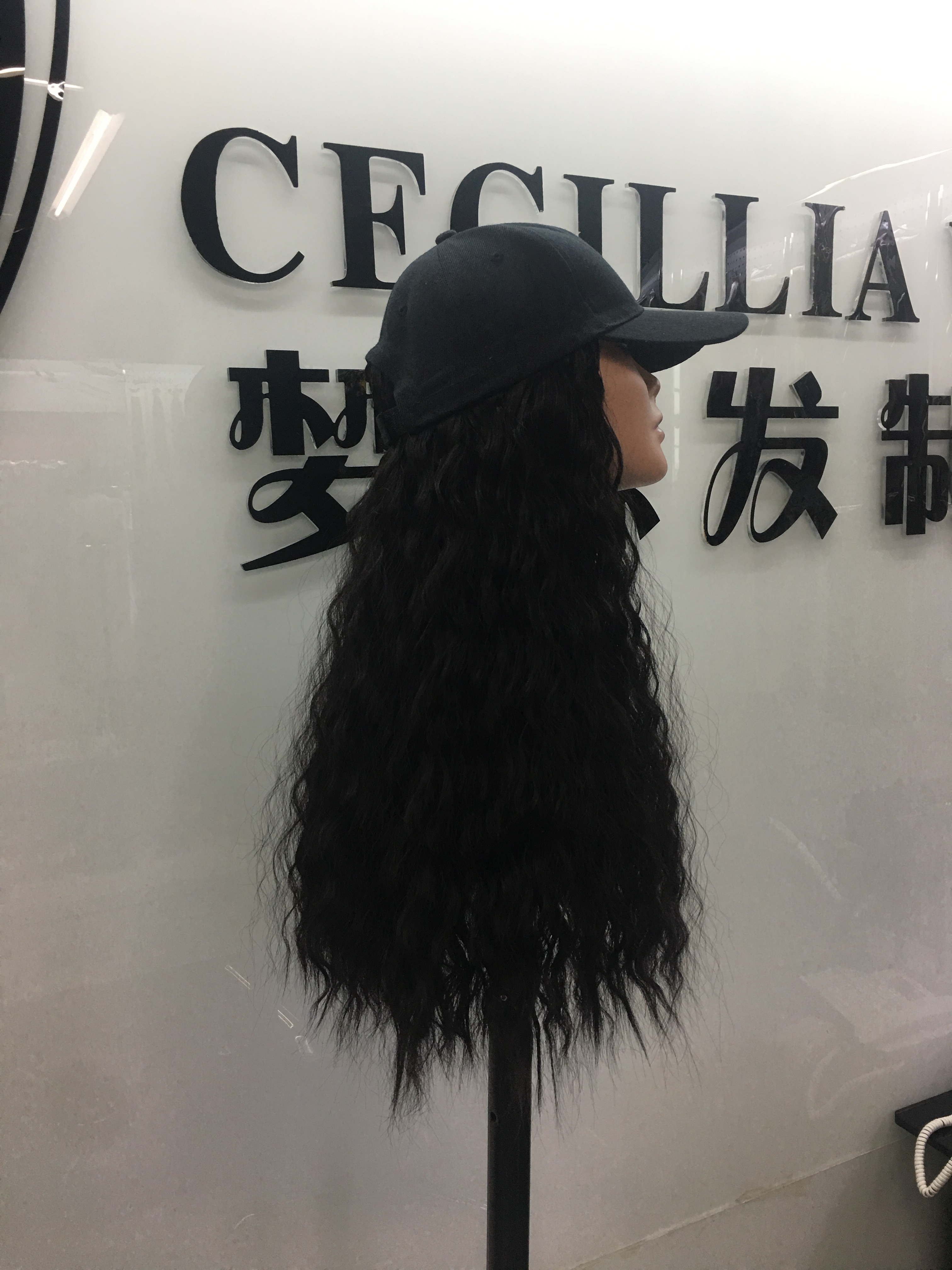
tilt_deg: -5.3
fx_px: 1063
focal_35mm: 29
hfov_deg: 48.2
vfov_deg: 61.7
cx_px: 476
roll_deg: +1.5
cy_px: 635
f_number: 2.2
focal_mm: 4.15
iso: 50
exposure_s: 1/33
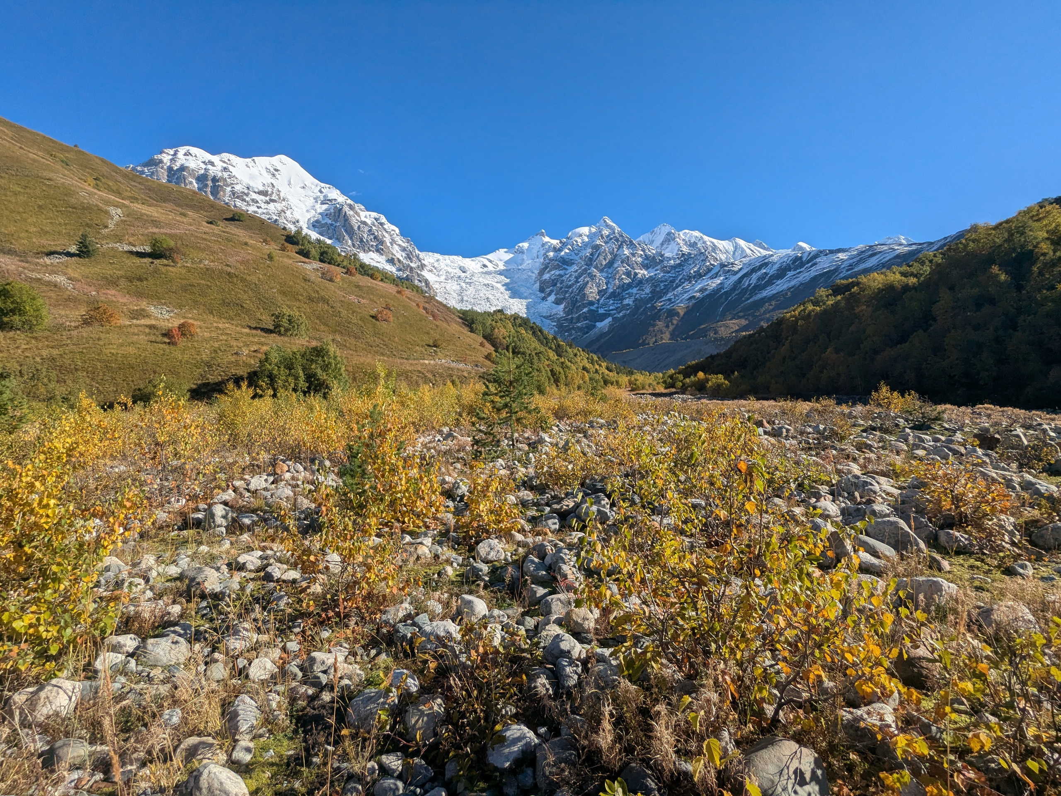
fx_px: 490
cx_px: 530
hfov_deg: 94.5
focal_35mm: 16
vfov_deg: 78.1
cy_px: 398
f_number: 2.2
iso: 52
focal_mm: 2.35
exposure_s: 1/2513
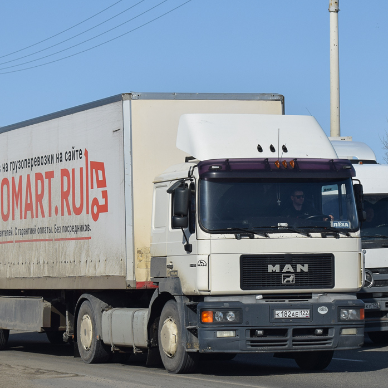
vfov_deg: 14.4
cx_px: 183
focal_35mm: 121
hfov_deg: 14.4
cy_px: 195
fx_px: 1531
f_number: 6.3
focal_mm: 55
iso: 100
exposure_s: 1/1000
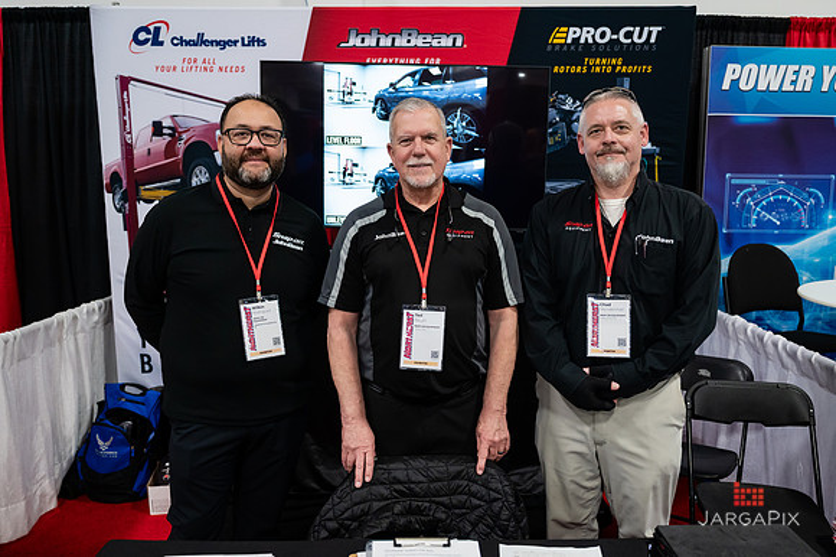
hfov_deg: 60.0
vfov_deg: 42.0
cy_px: 269
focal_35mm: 31
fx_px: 725
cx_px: 416
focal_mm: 29.5
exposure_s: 1/200
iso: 2500
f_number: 3.2
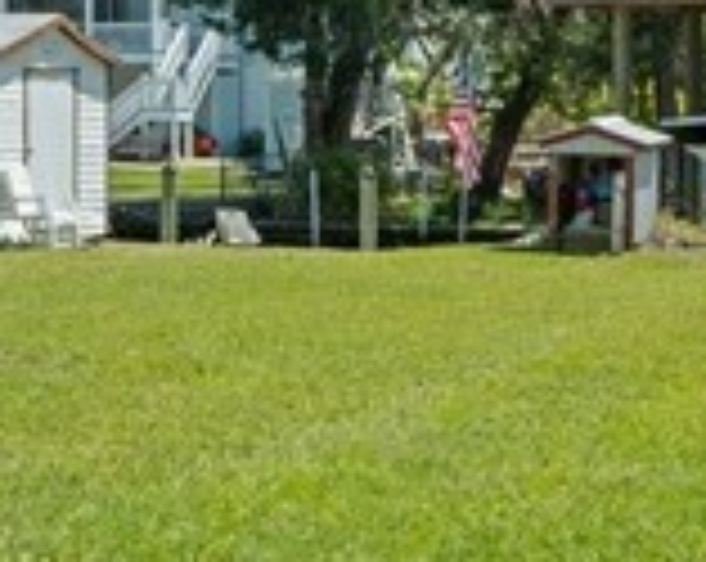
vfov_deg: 13.0
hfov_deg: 15.6
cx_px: -243
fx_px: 2440
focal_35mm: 117
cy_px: 70
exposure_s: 1/1000
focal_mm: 12
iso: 320
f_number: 8
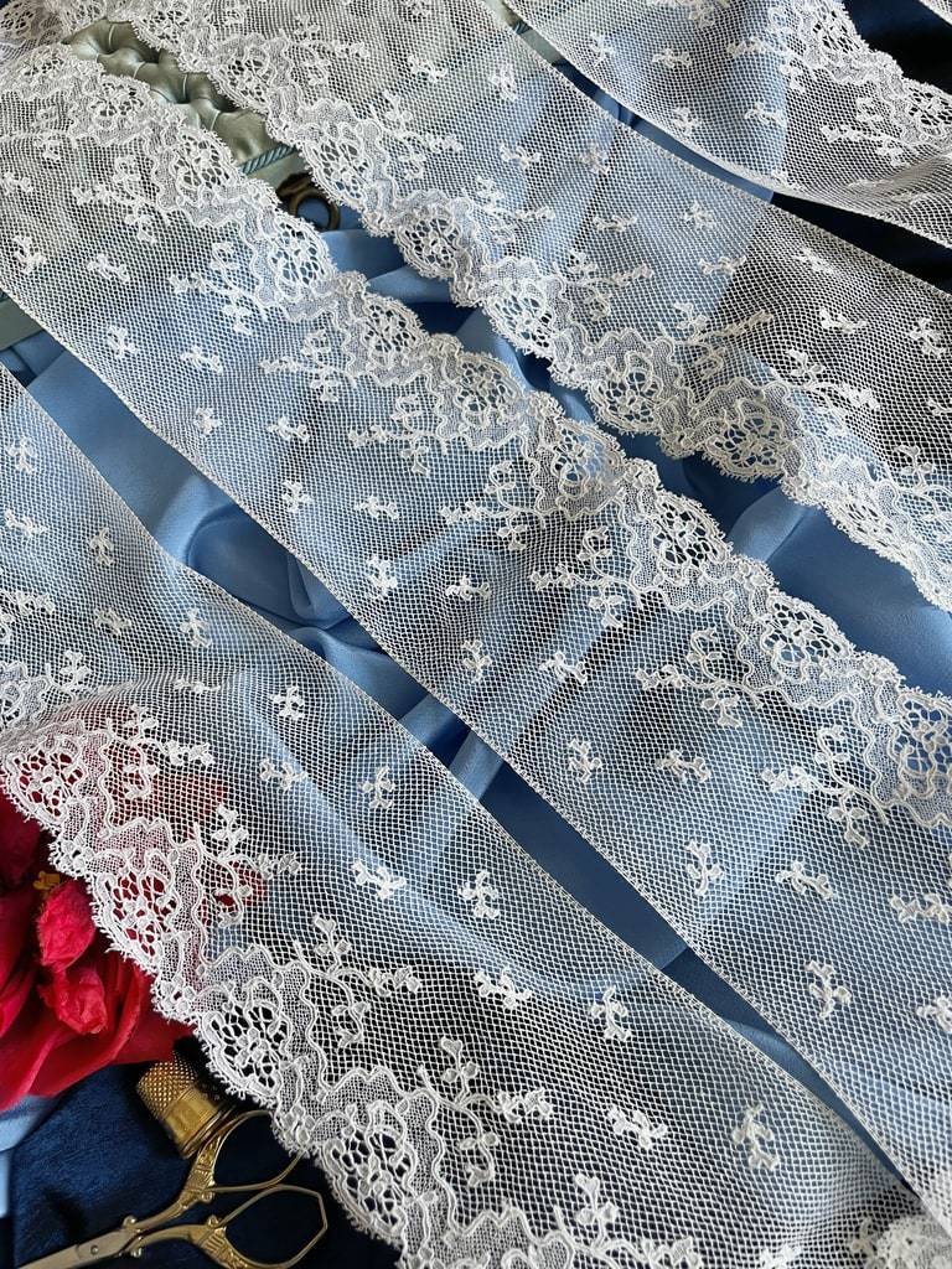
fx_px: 953
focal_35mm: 26
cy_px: 634
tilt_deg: -66.5
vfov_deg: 67.3
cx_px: 476
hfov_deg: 53.1
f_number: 1.6
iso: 160
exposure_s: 1/60
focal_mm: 4.2
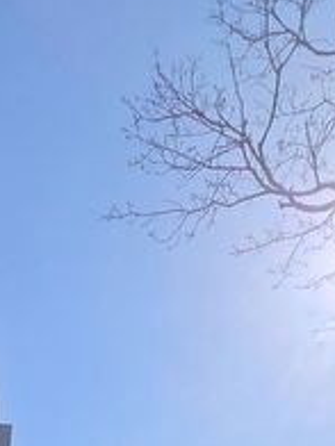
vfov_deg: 22.1
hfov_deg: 26.5
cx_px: 25
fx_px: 684
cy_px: 801
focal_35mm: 53
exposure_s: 1/4314
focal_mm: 2.2
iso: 50
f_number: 2.2
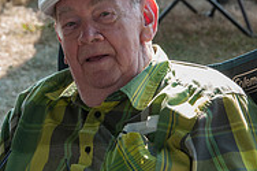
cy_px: 88
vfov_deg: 2.8
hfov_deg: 4.3
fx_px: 3452
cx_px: 85
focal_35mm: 484
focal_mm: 135
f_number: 8
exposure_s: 1/100
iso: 500
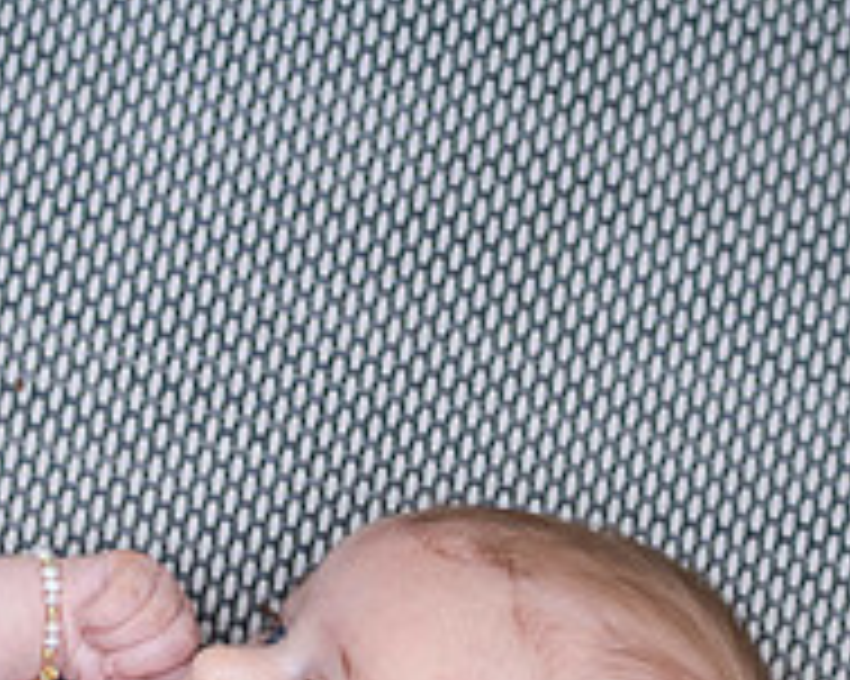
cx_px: 373
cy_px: 867
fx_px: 4199
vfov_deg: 9.1
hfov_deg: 11.6
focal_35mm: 167
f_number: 3.2
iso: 800
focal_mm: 58
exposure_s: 1/640
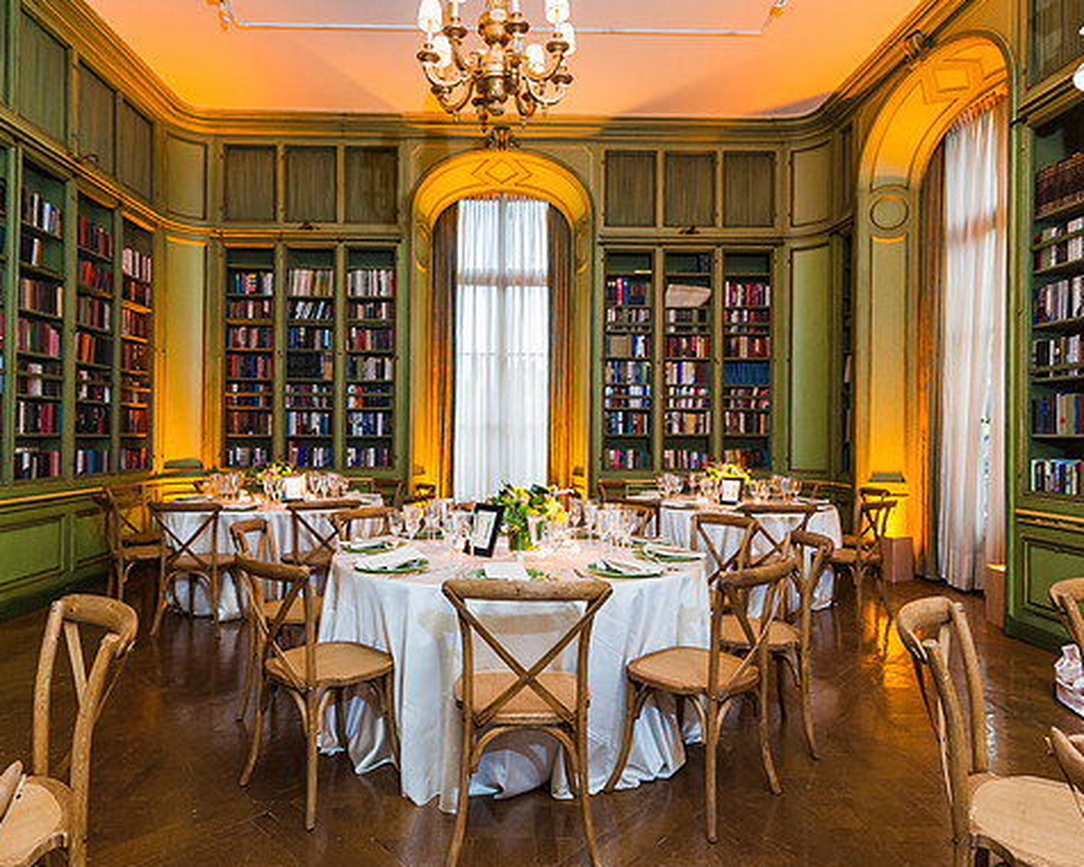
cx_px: 583
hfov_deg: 92.9
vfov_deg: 80.4
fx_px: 513
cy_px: 437
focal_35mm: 16
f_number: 3.5
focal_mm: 14
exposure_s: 1/60
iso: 1000
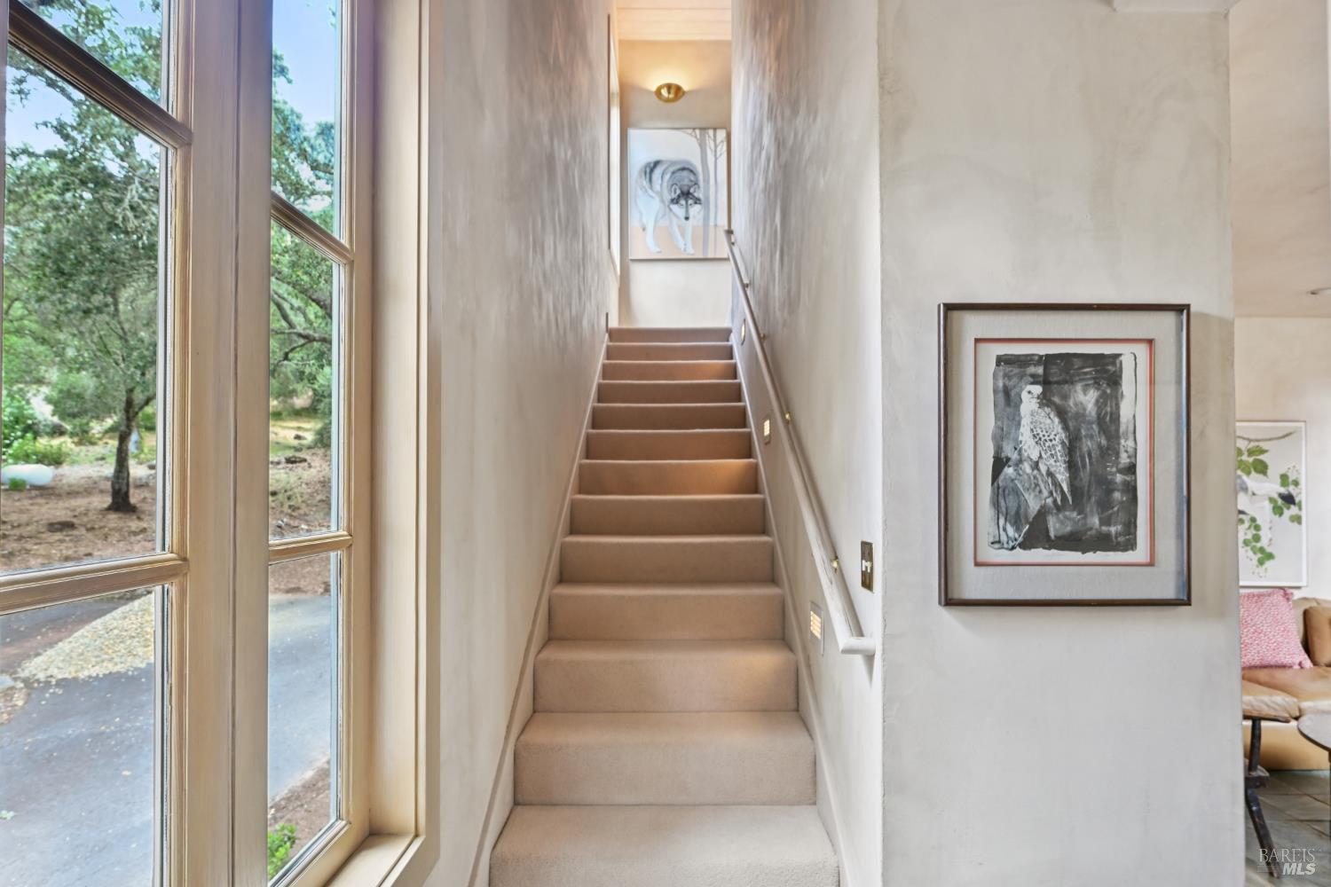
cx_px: 666
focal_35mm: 19
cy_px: 444
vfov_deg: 64.6
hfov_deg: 86.9
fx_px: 702
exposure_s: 1/20
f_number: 9
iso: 1600
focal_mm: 19
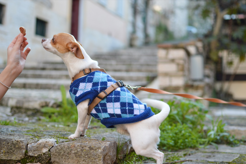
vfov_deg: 25.7
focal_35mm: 52
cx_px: 123
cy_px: 82
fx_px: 358
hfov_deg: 37.9
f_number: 2.2
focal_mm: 35
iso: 200
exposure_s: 1/320
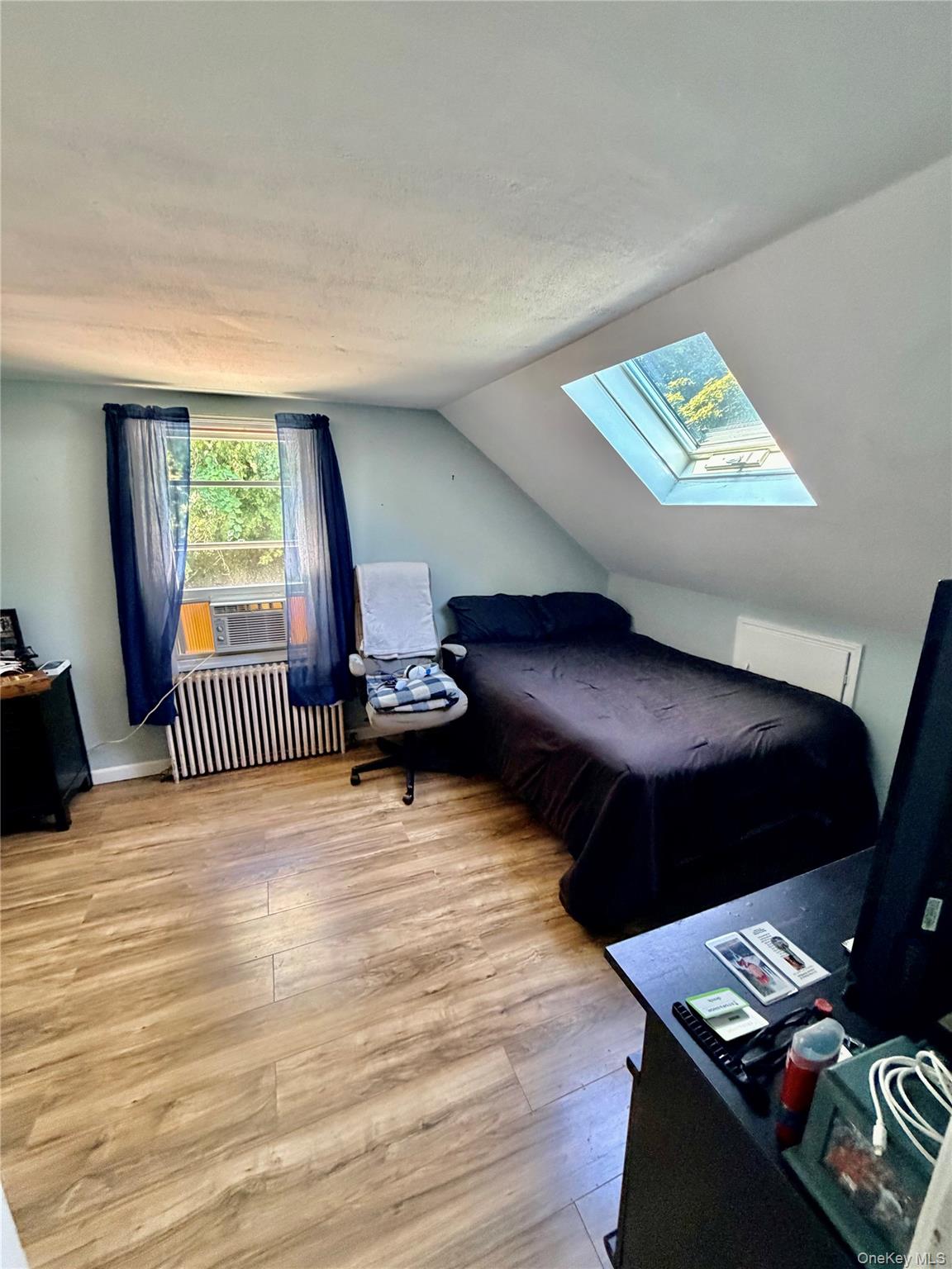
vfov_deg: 102.1
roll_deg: -0.3
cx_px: 476
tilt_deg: -13.3
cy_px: 634
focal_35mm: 14
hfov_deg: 85.7
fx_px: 513
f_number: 2.2
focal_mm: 2.22
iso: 400
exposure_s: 1/60
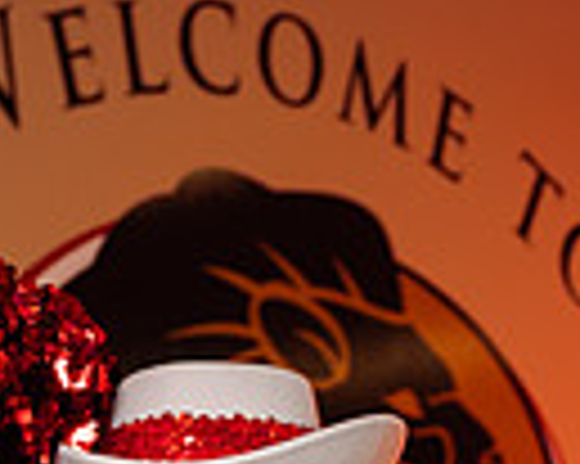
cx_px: 112
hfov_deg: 10.3
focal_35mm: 187
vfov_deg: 7.8
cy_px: 1005
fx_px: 3208
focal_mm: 57
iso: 250
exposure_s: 1/250
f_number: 5
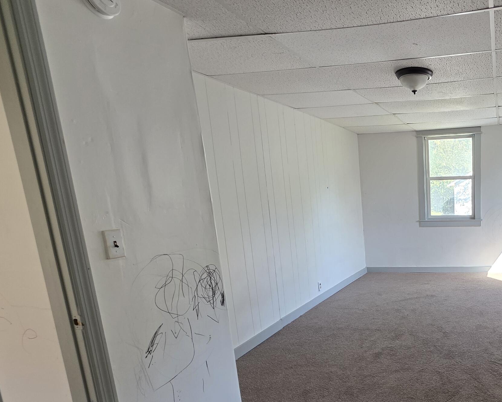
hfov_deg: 62.9
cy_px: 259
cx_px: 435
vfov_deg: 59.8
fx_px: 342
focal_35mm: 23
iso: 100
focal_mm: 2.2
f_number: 1.9
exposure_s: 1/120
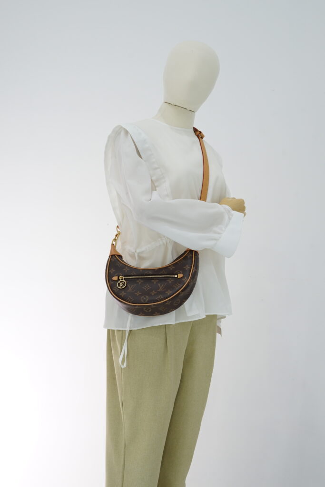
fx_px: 677
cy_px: 244
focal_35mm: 50
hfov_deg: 27.0
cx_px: 162
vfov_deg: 39.6
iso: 640
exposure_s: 1/15
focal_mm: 50
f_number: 6.3
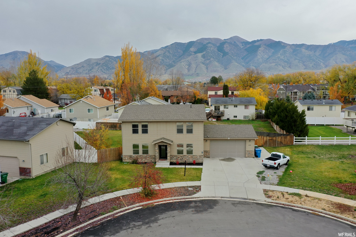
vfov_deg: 46.4
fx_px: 277
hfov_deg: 65.5
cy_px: 118
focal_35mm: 28
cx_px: 178
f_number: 5
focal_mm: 10.26
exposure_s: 1/200
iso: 100
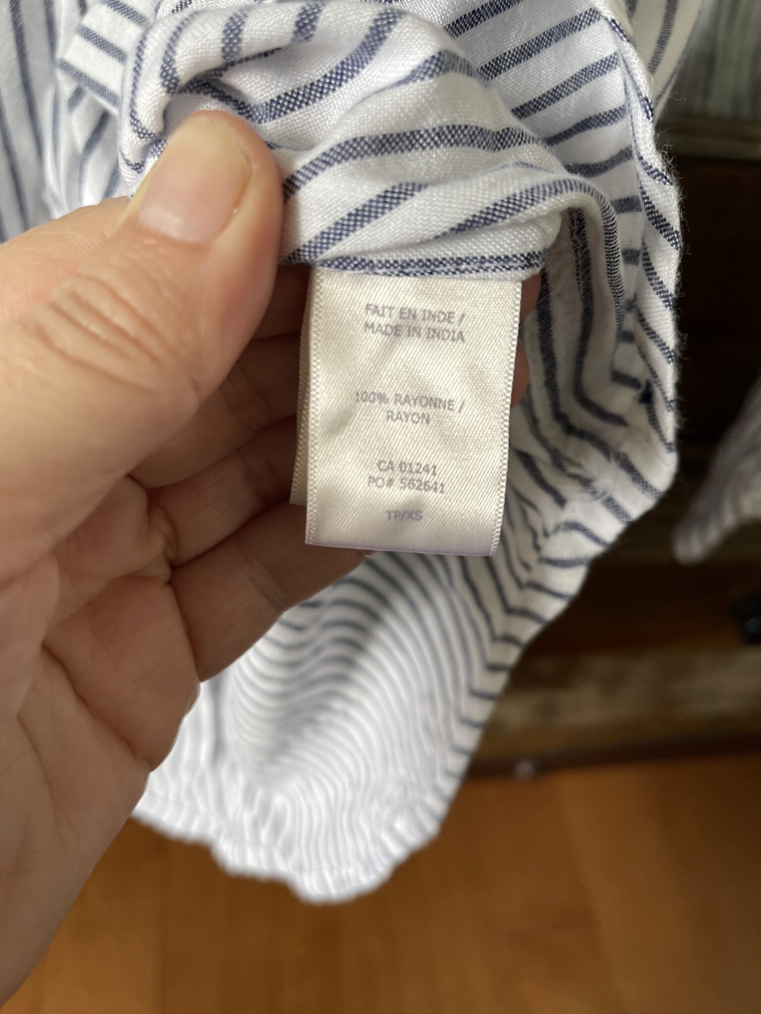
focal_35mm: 25
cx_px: 380
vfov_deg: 69.4
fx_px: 733
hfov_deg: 54.9
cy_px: 507
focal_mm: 5.1
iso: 125
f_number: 1.6
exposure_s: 1/121
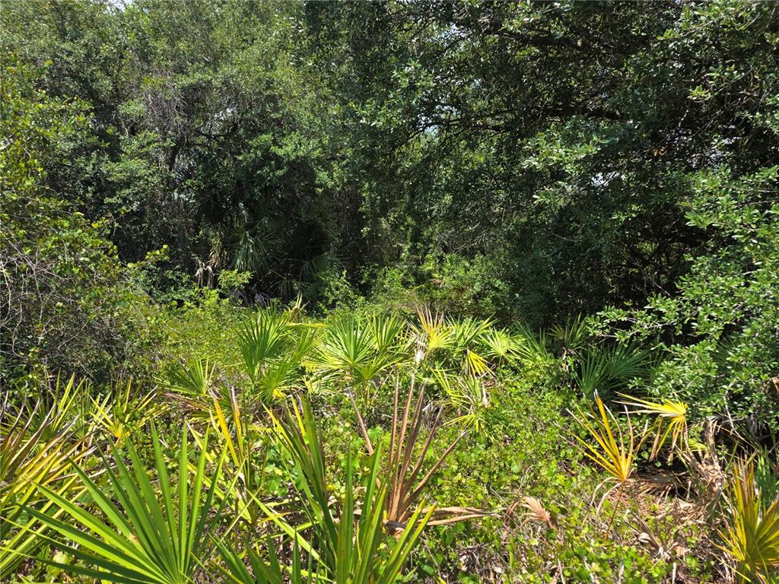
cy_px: 292
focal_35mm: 23
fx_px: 518
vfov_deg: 58.9
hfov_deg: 73.9
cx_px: 390
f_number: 1.7
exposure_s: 1/2524
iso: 80
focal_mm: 6.25
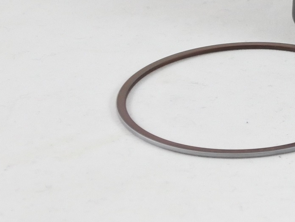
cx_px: 421
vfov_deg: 11.4
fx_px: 1091
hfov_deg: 14.5
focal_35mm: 128
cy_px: -35
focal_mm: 17.2
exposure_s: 1/125
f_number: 4.5
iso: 500
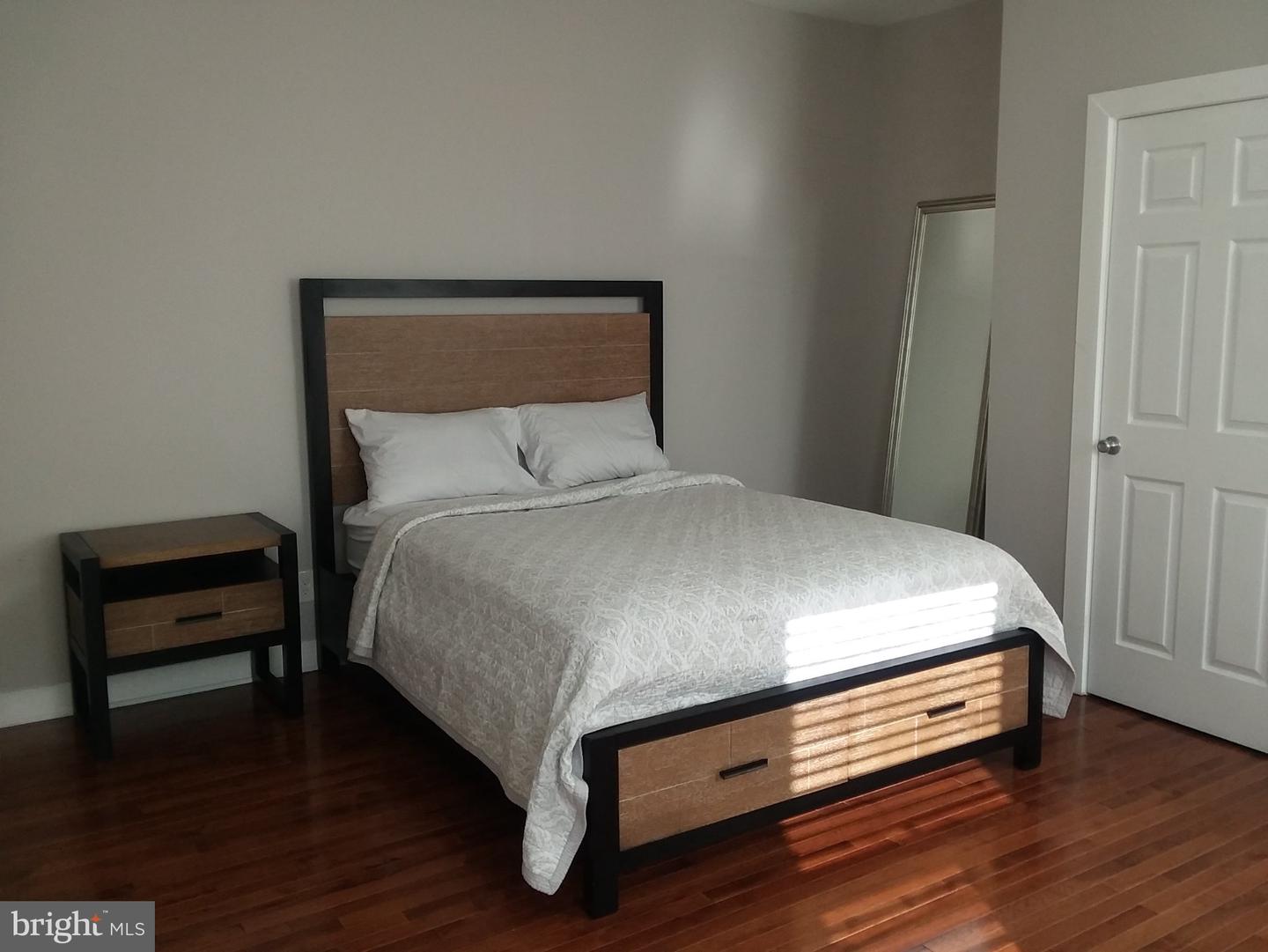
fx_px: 1063
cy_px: 476
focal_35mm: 29
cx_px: 634
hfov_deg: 61.6
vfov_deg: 48.3
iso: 40
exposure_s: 1/40
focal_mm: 2.47
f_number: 1.9
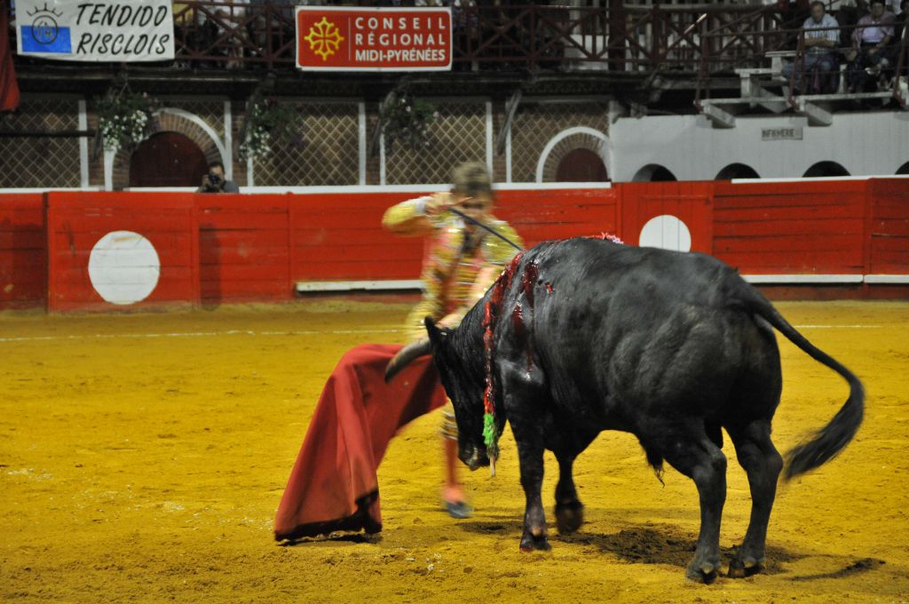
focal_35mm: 135
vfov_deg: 10.1
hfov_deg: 15.2
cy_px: 302
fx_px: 3404
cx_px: 454
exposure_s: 1/60
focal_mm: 90
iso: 1600
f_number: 5.3
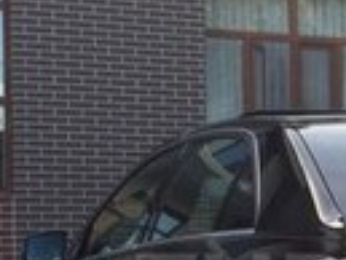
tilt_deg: -1.0
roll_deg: -0.6
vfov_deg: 9.9
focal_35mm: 148
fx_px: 1481
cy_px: 294
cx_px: 410
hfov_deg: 13.0
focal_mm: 4.15
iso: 32
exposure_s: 1/103
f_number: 2.2
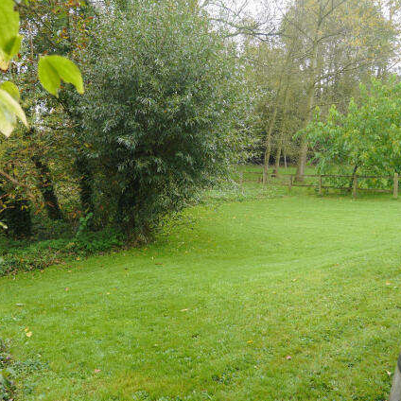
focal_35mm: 34
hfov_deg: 48.4
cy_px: 206
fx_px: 446
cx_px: 181
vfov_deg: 48.4
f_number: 3.5
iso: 160
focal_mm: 14
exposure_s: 1/125
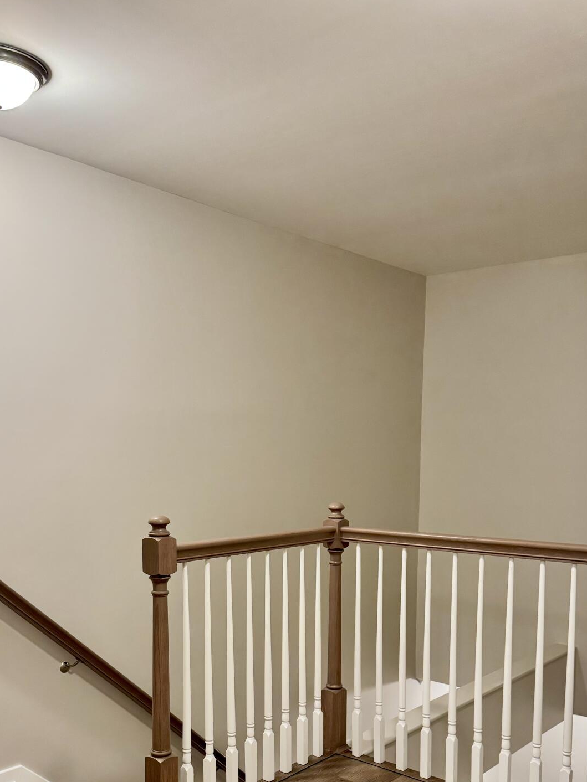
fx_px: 769
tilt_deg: -7.2
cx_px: 272
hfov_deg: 41.8
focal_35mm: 34
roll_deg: -0.2
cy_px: 540
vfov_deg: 52.6
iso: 200
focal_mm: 6.76
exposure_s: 1/60
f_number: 1.78
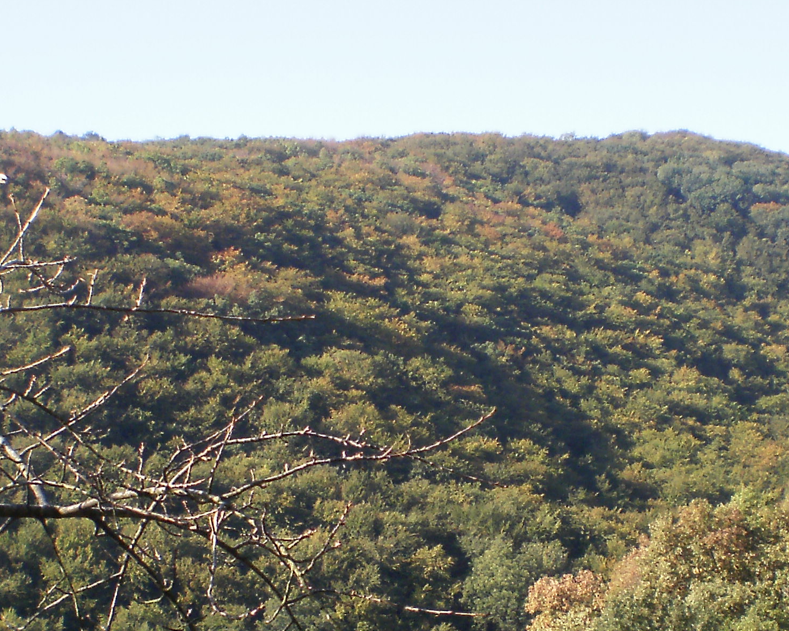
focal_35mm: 100
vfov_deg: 15.4
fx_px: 2335
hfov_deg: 19.1
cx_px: 289
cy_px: 378
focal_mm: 6.3
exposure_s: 1/200
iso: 100
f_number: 4.6
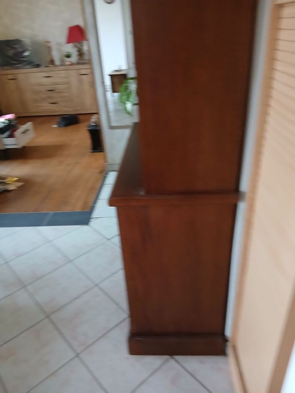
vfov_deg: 67.3
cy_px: 196
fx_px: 295
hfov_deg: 53.1
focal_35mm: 26
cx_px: 148
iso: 500
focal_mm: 3.98
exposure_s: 1/25
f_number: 1.8
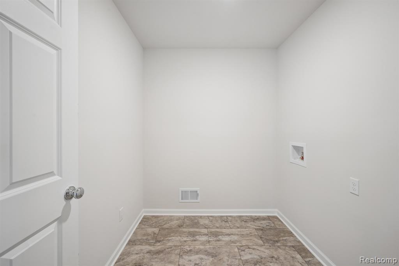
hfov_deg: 104.2
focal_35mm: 14
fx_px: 155
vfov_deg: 81.2
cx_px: 200
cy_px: 133
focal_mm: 14
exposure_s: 2
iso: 64
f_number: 9
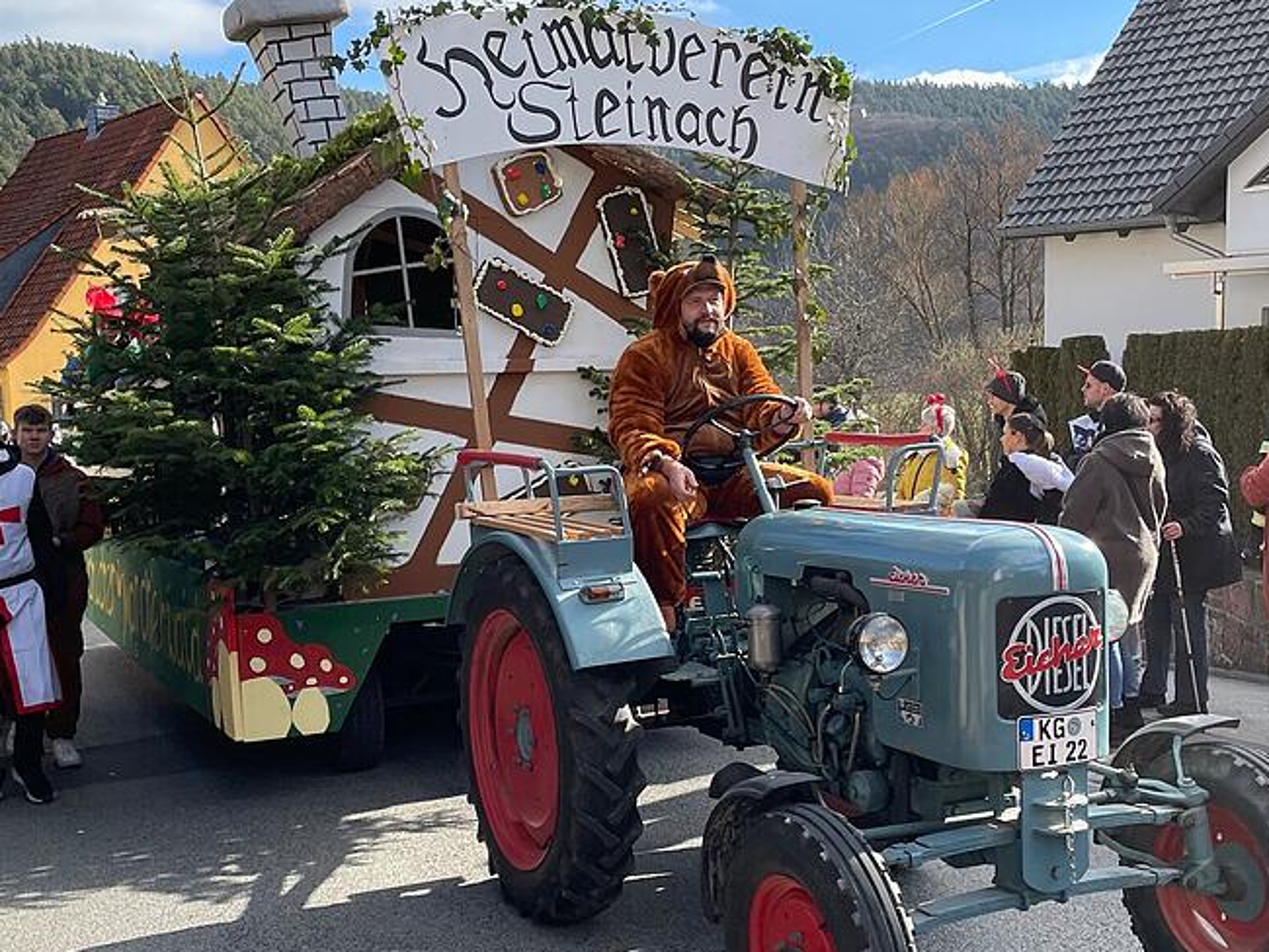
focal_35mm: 32
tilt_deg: -5.6
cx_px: 685
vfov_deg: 44.0
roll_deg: +0.8
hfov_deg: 56.7
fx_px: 1174
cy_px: 550
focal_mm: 4.2
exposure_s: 1/1147
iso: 32
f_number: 1.6
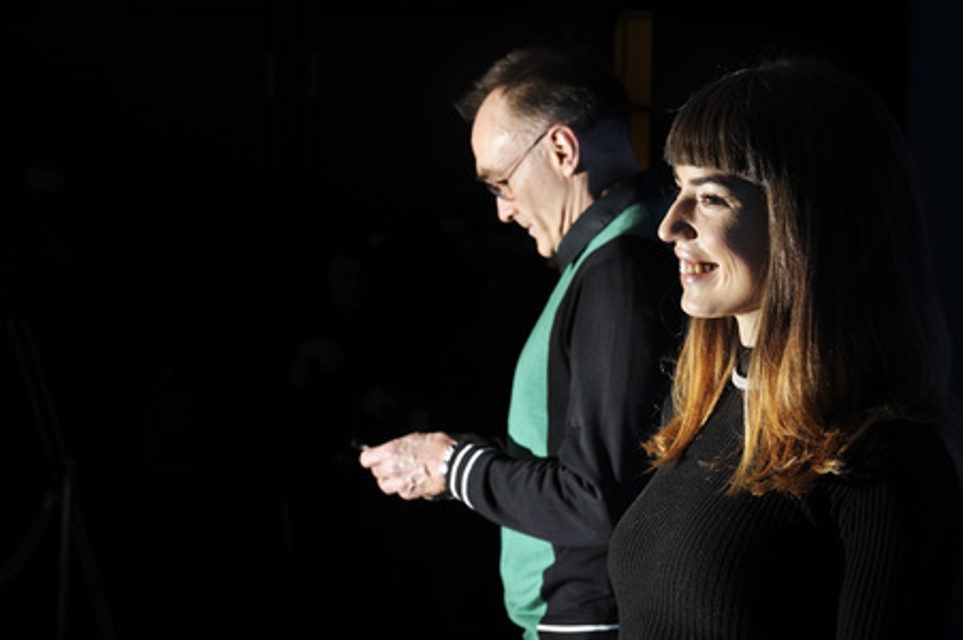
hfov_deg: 19.5
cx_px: 482
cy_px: 320
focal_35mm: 105
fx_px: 2807
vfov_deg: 13.0
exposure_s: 1/125
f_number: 13
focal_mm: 105
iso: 200
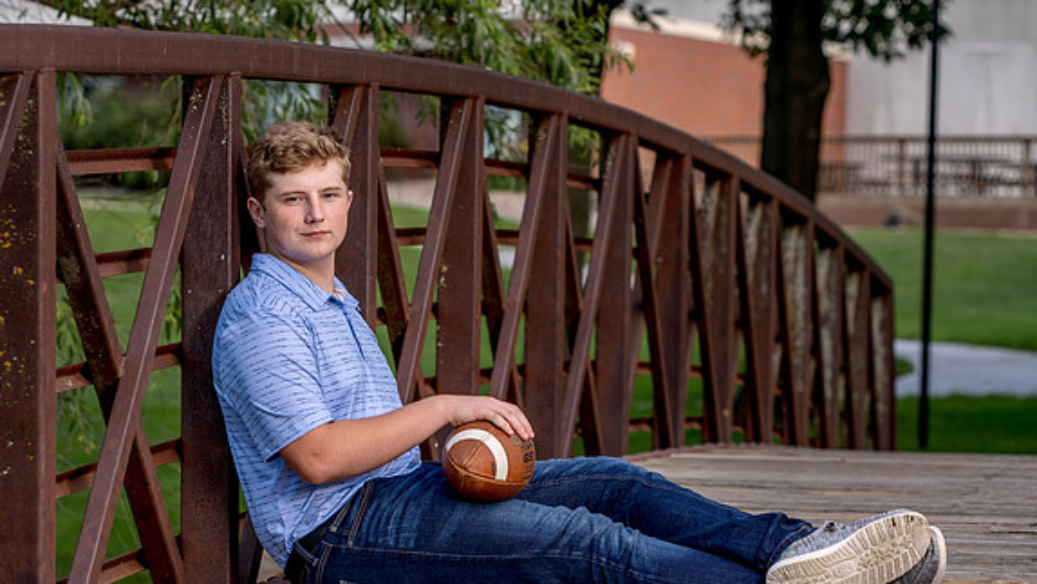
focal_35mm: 127
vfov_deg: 9.5
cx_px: 518
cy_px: 337
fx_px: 3492
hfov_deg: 16.9
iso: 160
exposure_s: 1/160
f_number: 5
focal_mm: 120
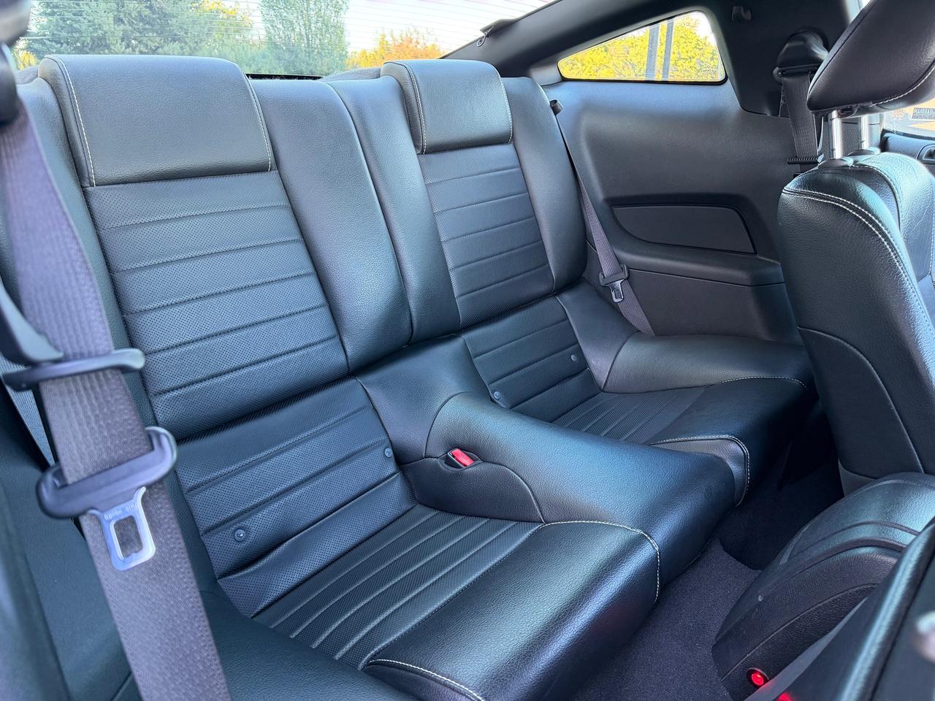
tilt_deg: -21.1
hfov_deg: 71.6
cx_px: 468
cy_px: 350
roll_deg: +0.4
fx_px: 648
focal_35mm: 24
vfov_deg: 56.8
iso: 320
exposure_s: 1/60
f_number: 1.78
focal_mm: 6.76
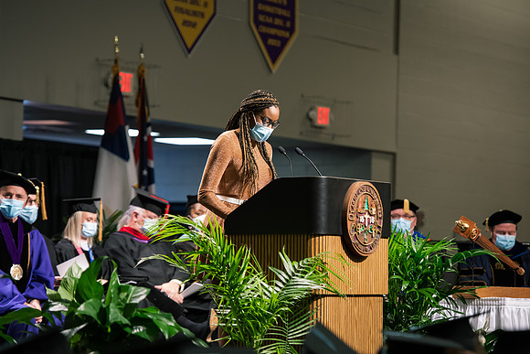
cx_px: 265
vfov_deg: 9.8
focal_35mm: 140
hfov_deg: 14.7
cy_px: 177
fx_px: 2061
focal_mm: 140
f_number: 3.5
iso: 1600
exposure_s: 1/200
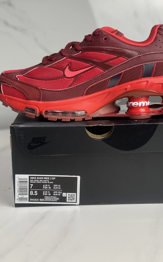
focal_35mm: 67
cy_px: 121
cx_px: 93
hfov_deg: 19.4
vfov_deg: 30.6
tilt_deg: -12.8
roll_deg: +1.0
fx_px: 476
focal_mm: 6
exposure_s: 1/100
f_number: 2
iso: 80
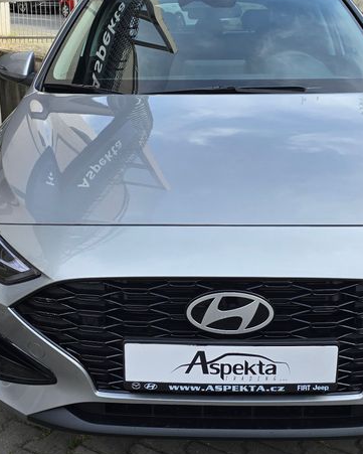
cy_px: 193
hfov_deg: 29.7
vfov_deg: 36.6
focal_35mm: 51
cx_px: 179
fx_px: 685
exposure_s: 1/230
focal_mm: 6.3
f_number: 1.7
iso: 12
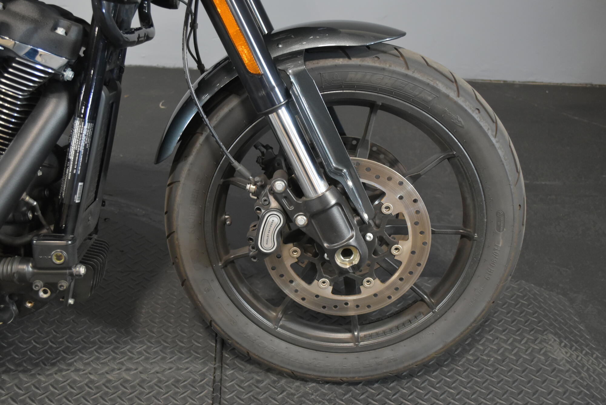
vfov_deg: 36.9
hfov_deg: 53.1
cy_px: 202
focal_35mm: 36
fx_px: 606
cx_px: 303
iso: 1600
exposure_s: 1/25
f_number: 4
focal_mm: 24
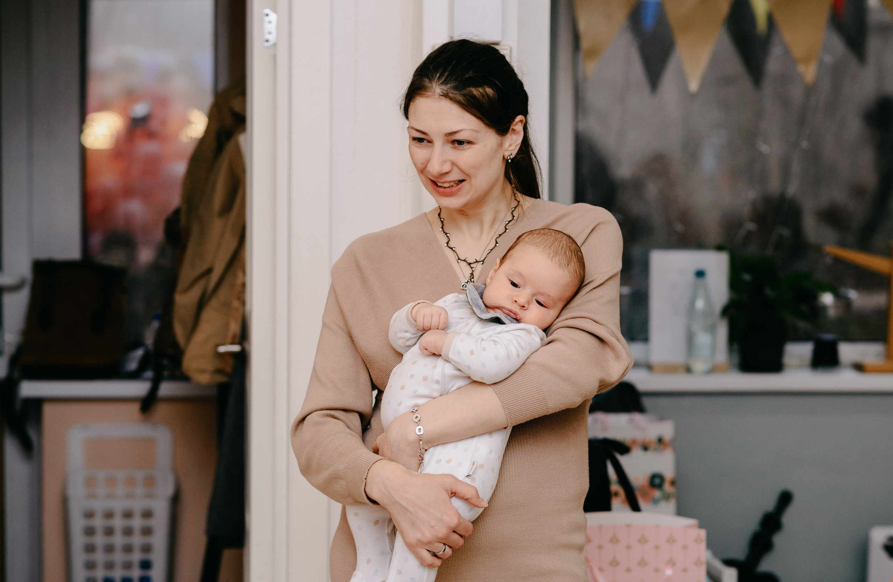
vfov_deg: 14.0
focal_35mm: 96
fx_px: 2367
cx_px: 467
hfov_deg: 21.4
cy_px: 270
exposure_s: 1/160
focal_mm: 85
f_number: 3.5
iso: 400
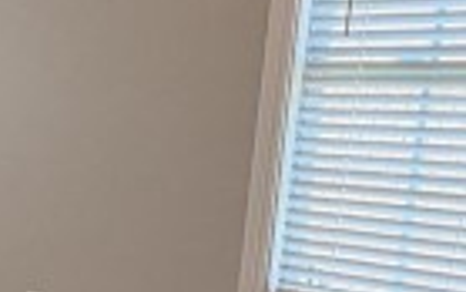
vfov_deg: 18.2
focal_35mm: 71
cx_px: -369
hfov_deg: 20.5
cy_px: 237
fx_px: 902
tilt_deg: -10.8
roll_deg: +1.3
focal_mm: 2.22
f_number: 2.2
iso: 125
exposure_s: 1/120
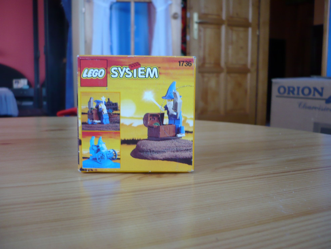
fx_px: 335
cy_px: 124
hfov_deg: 52.6
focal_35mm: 35
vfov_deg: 40.7
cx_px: 166
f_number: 2.8
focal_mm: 5.8
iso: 100
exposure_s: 1/30
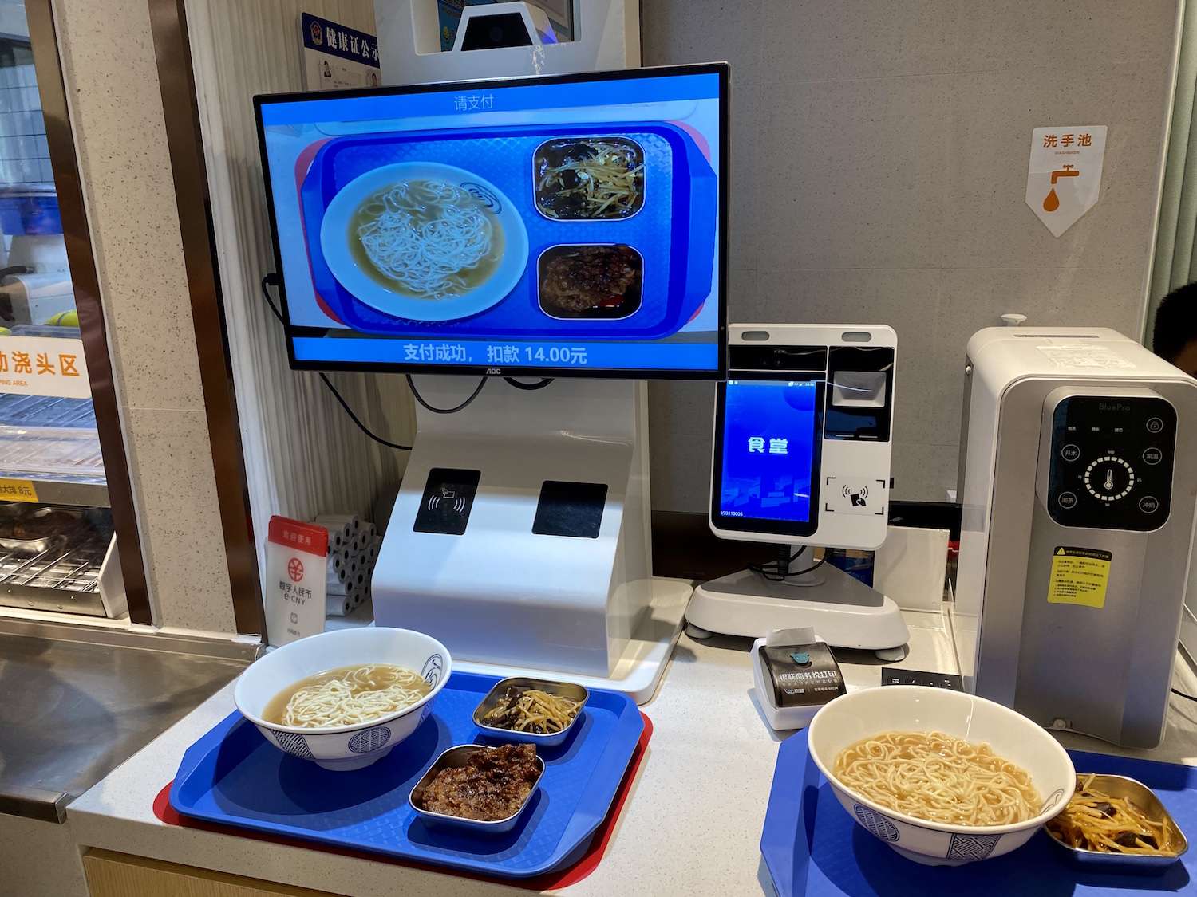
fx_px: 899
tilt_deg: -14.8
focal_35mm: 26
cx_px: 598
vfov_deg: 53.1
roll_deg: +1.7
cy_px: 448
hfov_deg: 67.3
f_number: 1.8
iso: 125
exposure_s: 1/121
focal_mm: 4.25
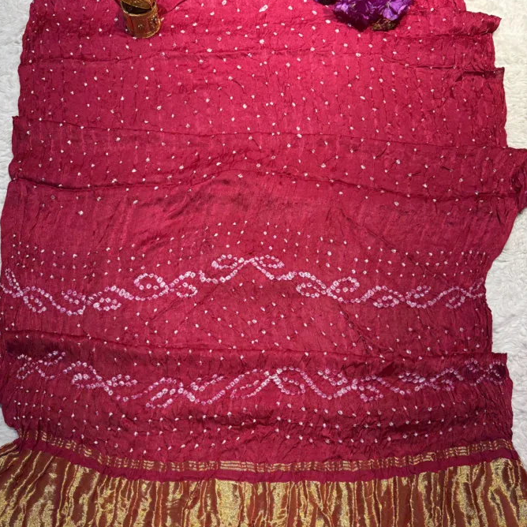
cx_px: 261
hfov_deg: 52.5
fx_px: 534
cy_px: 294
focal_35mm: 31
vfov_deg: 52.4
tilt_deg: -70.7
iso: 125
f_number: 1.6
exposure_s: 1/100
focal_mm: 5.96
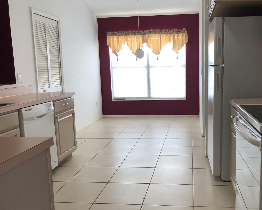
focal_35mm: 35
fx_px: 271
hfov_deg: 51.0
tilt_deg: -6.5
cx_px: 165
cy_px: 103
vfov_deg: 42.2
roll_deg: +1.8
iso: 64
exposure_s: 1/120
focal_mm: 4
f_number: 1.8
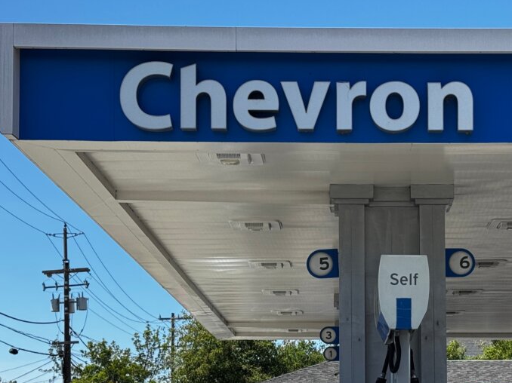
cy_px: 332
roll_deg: +0.0
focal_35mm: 85
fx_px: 1257
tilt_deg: +5.5
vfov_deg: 17.1
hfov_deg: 22.8
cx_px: 375
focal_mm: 6.8
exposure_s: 1/2959
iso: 64
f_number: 1.8
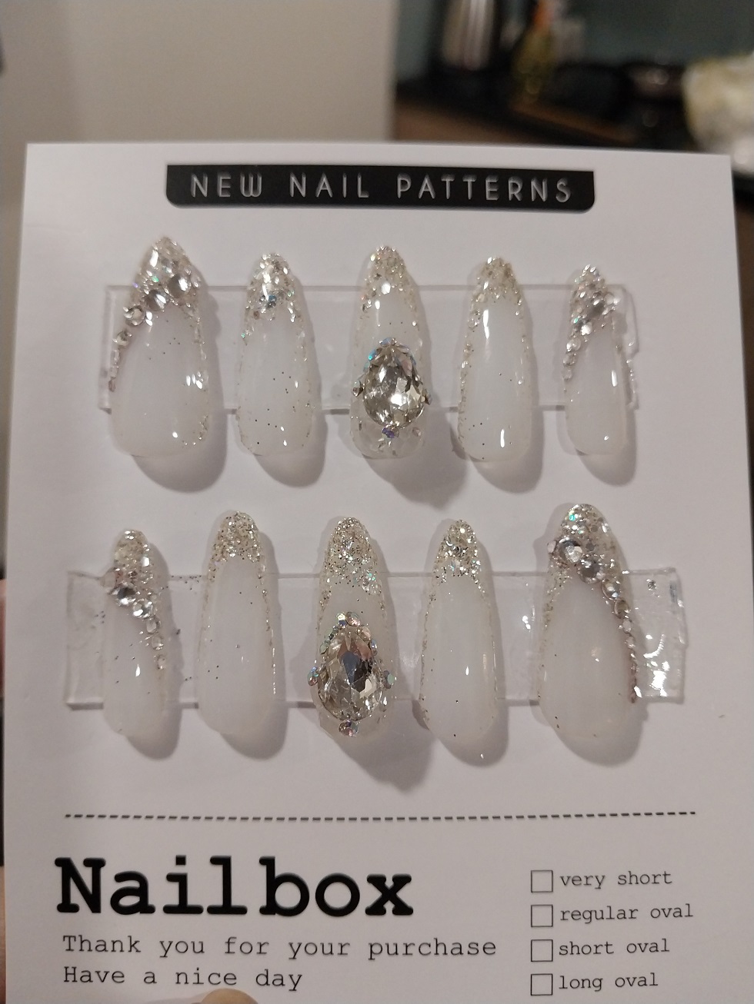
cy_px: 502
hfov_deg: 53.1
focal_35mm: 26
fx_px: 755
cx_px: 377
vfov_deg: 67.3
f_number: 1.8
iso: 160
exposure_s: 1/50
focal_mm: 4
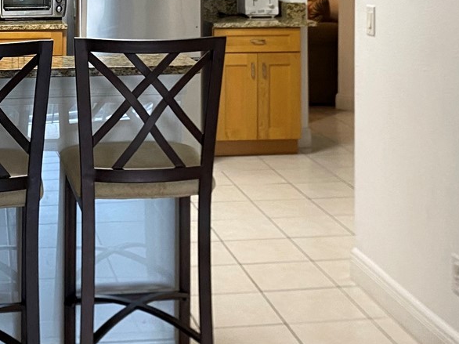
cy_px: -31
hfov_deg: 27.2
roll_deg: -0.3
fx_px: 941
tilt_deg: -0.9
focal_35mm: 71
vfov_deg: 19.8
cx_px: 137
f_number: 1.8
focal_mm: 4.25
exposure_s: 1/60
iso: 160
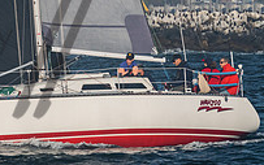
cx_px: 22
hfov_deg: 2.9
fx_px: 5268
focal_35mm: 732
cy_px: -32
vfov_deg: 1.8
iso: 400
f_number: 8
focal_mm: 200
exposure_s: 1/1000
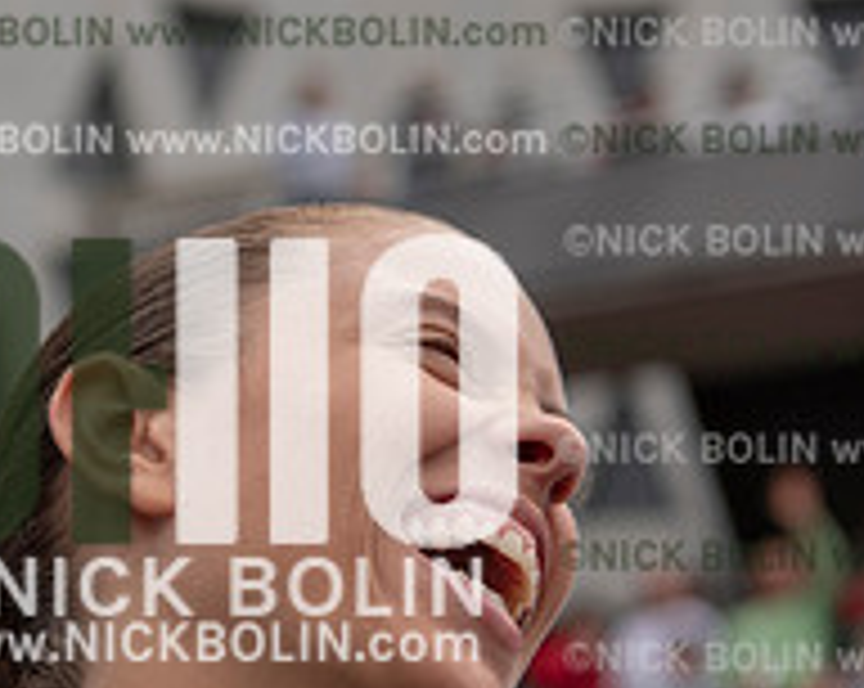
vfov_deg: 10.8
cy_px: 452
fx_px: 3626
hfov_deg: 13.5
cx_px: 198
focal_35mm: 142
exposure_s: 1/800
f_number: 3.5
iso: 250
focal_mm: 50
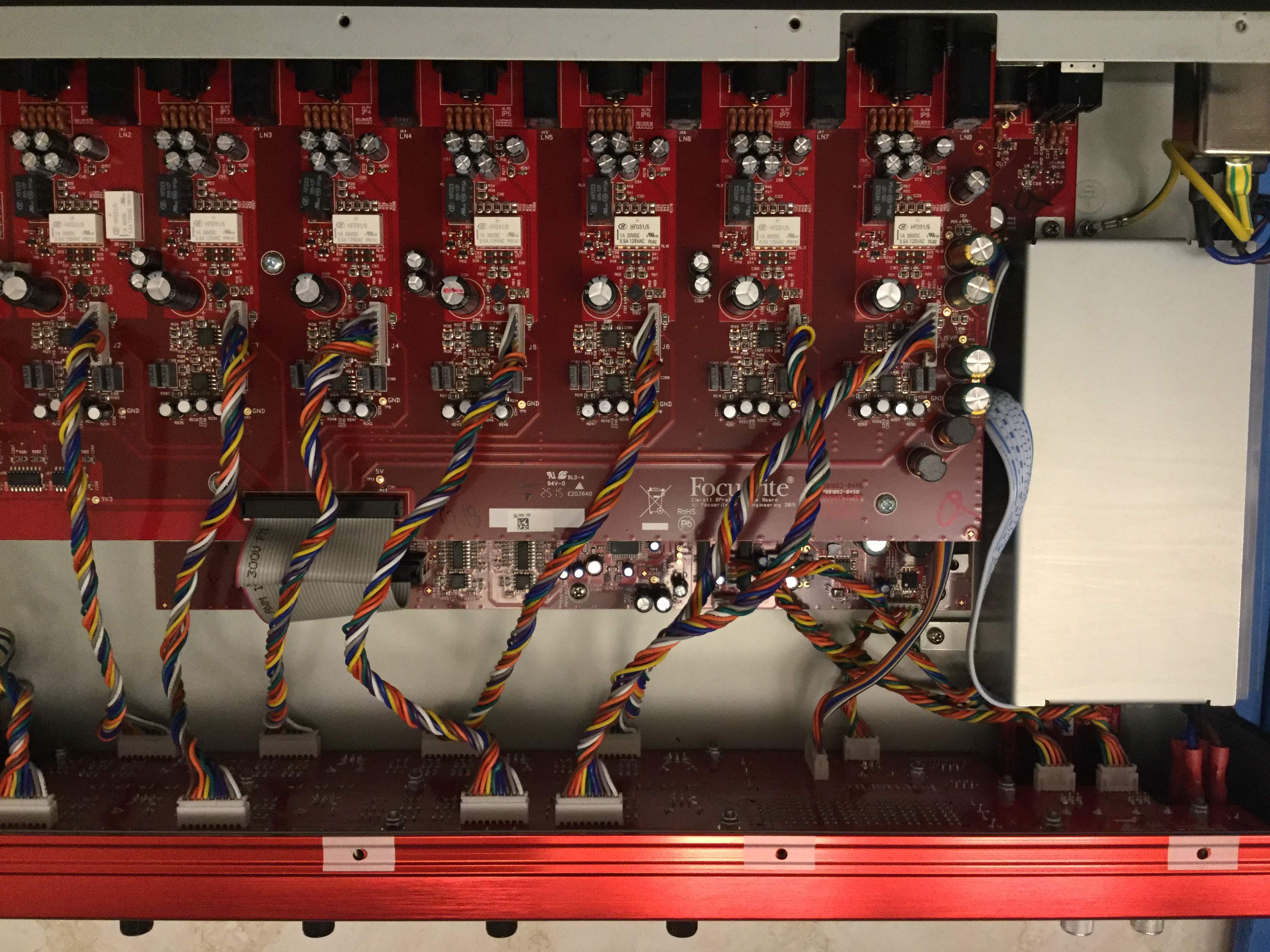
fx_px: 1137
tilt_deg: -86.8
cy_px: 476
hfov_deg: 58.4
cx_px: 635
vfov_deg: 45.4
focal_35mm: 31
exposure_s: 1/30
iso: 125
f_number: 2.4
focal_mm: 3.3
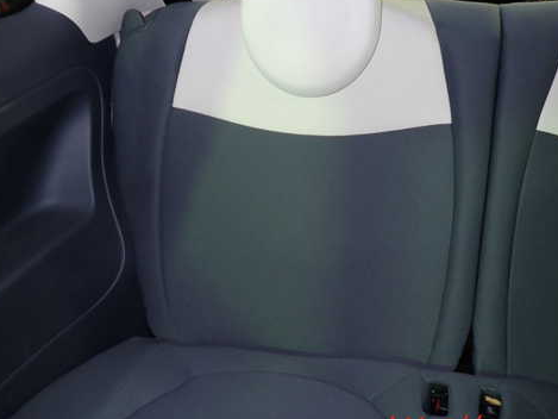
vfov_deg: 44.0
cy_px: 175
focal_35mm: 32
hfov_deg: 56.7
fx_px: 516
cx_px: 302
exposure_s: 1/30
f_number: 2
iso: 200
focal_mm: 4.5
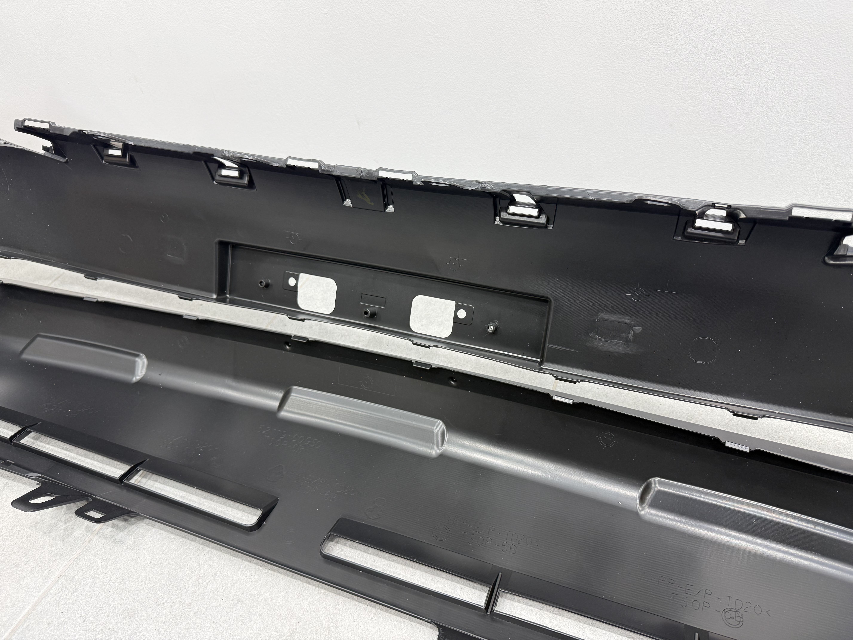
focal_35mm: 24
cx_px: 426
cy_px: 320
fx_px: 591
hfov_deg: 71.6
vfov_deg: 56.8
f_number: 1.78
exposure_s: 1/102
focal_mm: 6.76
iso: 100
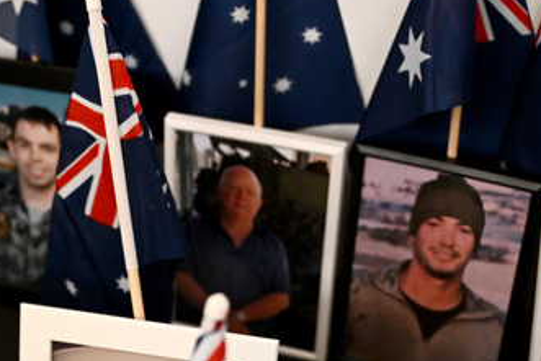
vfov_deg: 15.1
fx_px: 1328
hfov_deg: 22.8
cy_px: 402
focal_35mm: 88
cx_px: 149
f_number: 3.2
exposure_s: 1/200
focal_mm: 32.5
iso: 3200
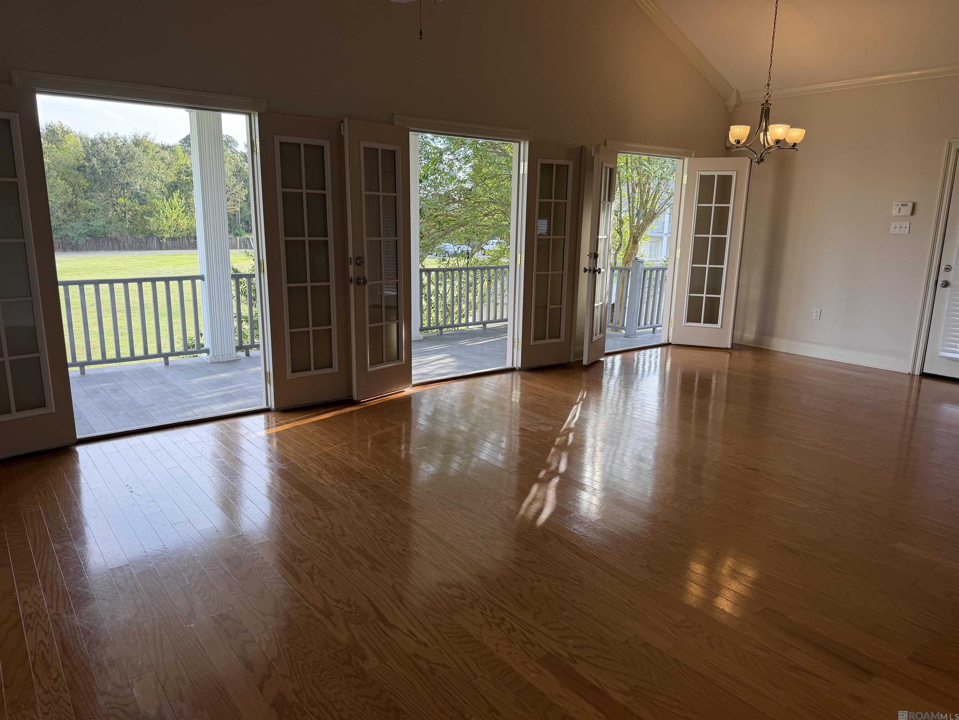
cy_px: 360
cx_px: 480
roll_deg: -1.0
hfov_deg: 71.6
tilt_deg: -13.0
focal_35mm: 24
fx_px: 665
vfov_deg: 56.8
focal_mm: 6.76
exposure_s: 1/336
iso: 80
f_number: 1.78
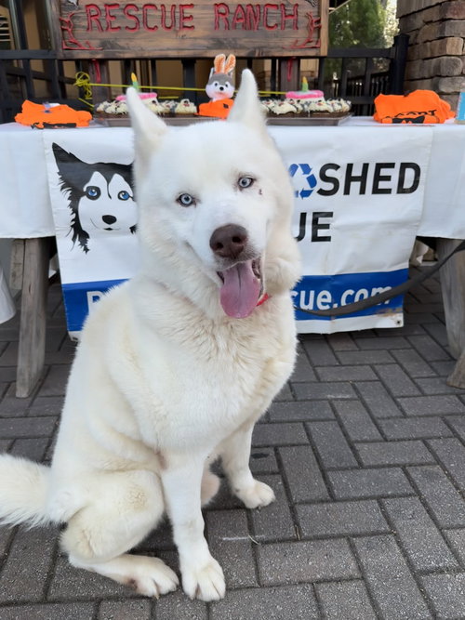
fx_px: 430
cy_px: 310
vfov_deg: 71.6
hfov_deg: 56.8
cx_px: 232
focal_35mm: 24
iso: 80
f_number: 1.78
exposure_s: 1/658
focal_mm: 6.76
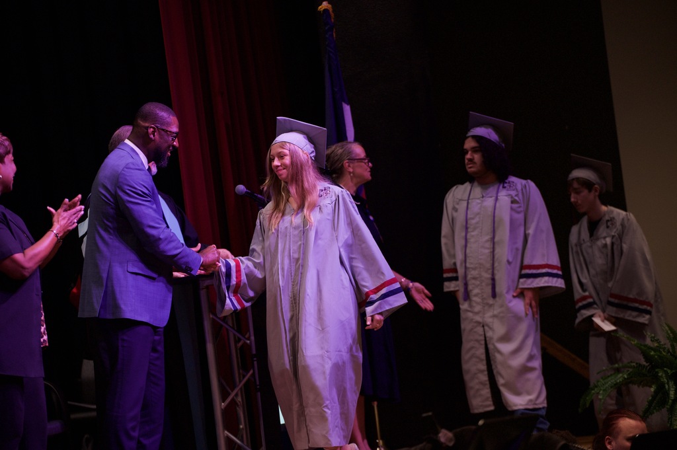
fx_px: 2255
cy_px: 225
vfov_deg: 11.4
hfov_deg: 17.1
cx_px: 338
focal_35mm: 120
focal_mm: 120
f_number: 2.8
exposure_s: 1/400
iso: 3200
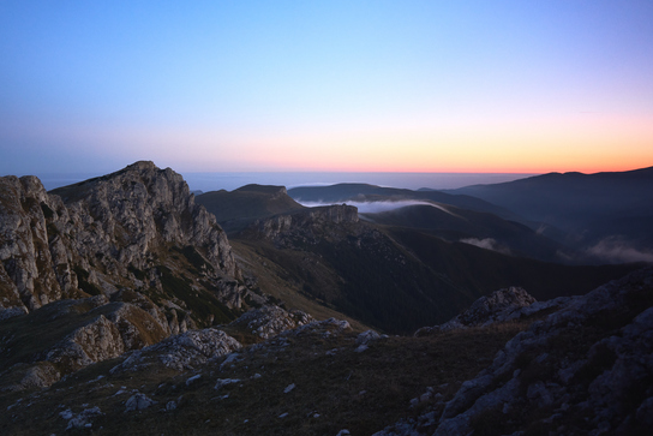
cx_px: 299
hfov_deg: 58.6
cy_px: 220
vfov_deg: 41.1
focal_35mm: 32
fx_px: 581
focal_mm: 29
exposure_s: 1/60
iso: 640
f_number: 3.5
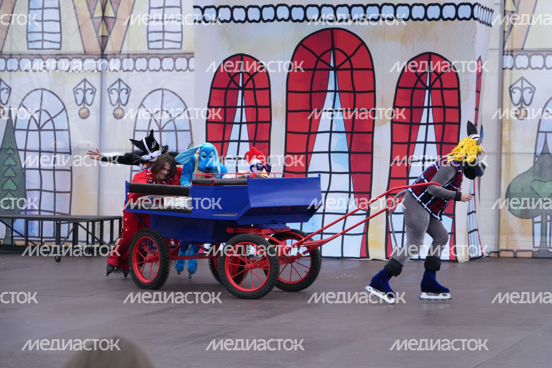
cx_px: 276
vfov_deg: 11.2
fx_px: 1871
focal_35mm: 122
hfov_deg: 16.8
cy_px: 184
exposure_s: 1/500
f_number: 8
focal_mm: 122
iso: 800
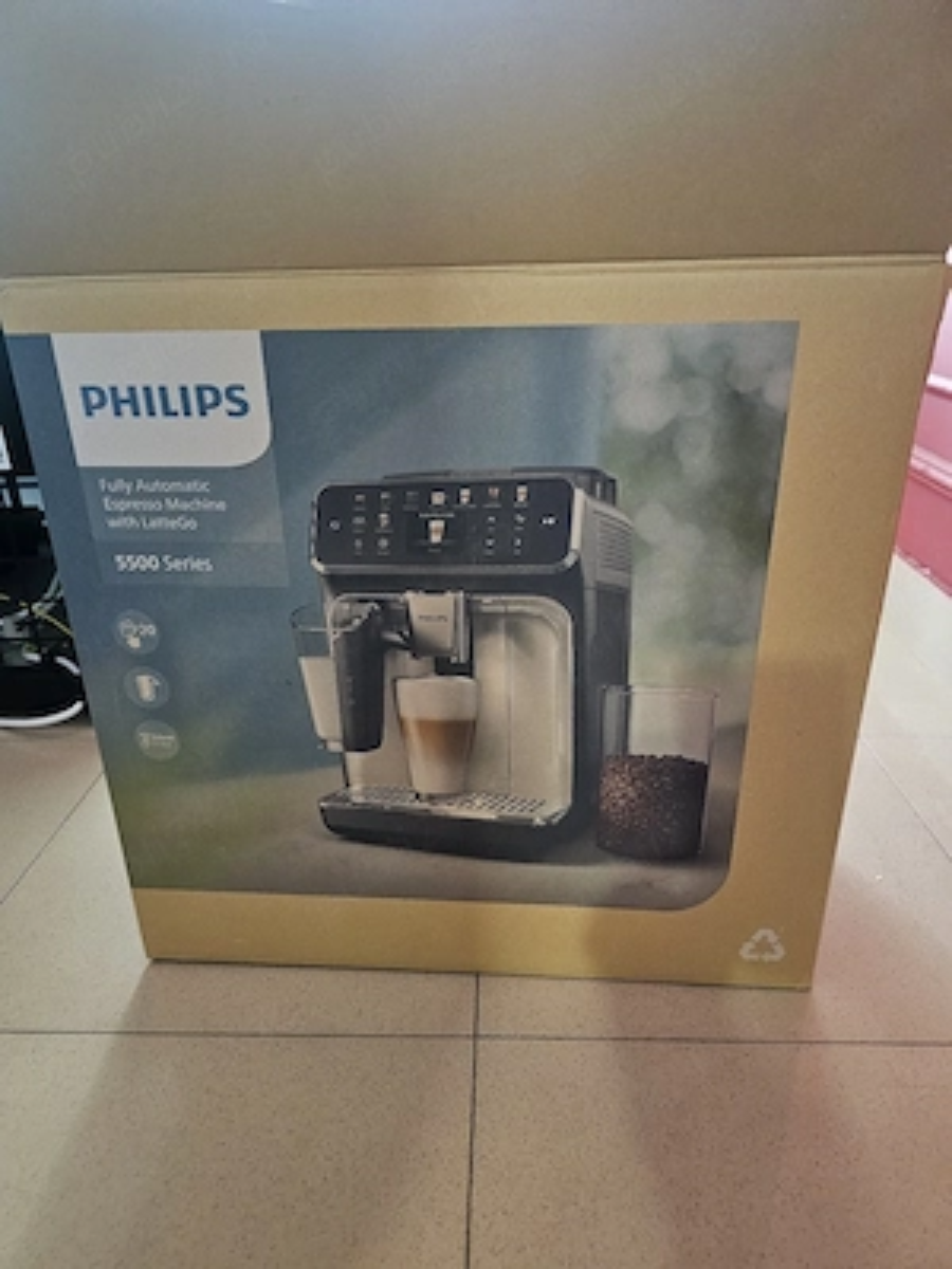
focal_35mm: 23
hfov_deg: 58.9
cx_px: 476
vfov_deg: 73.9
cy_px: 634
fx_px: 843
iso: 800
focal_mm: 6.3
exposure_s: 1/25.1
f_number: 1.7
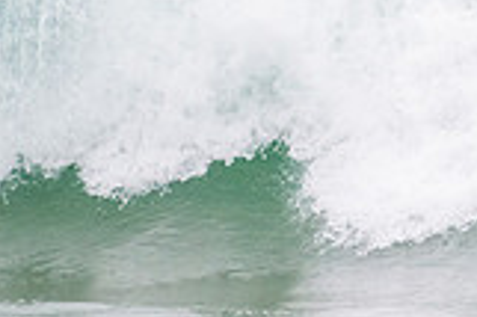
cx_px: 653
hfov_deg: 0.9
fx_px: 29279
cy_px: 54
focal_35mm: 2212
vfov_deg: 0.6
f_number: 5.6
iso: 900
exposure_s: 1/1000
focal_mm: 500
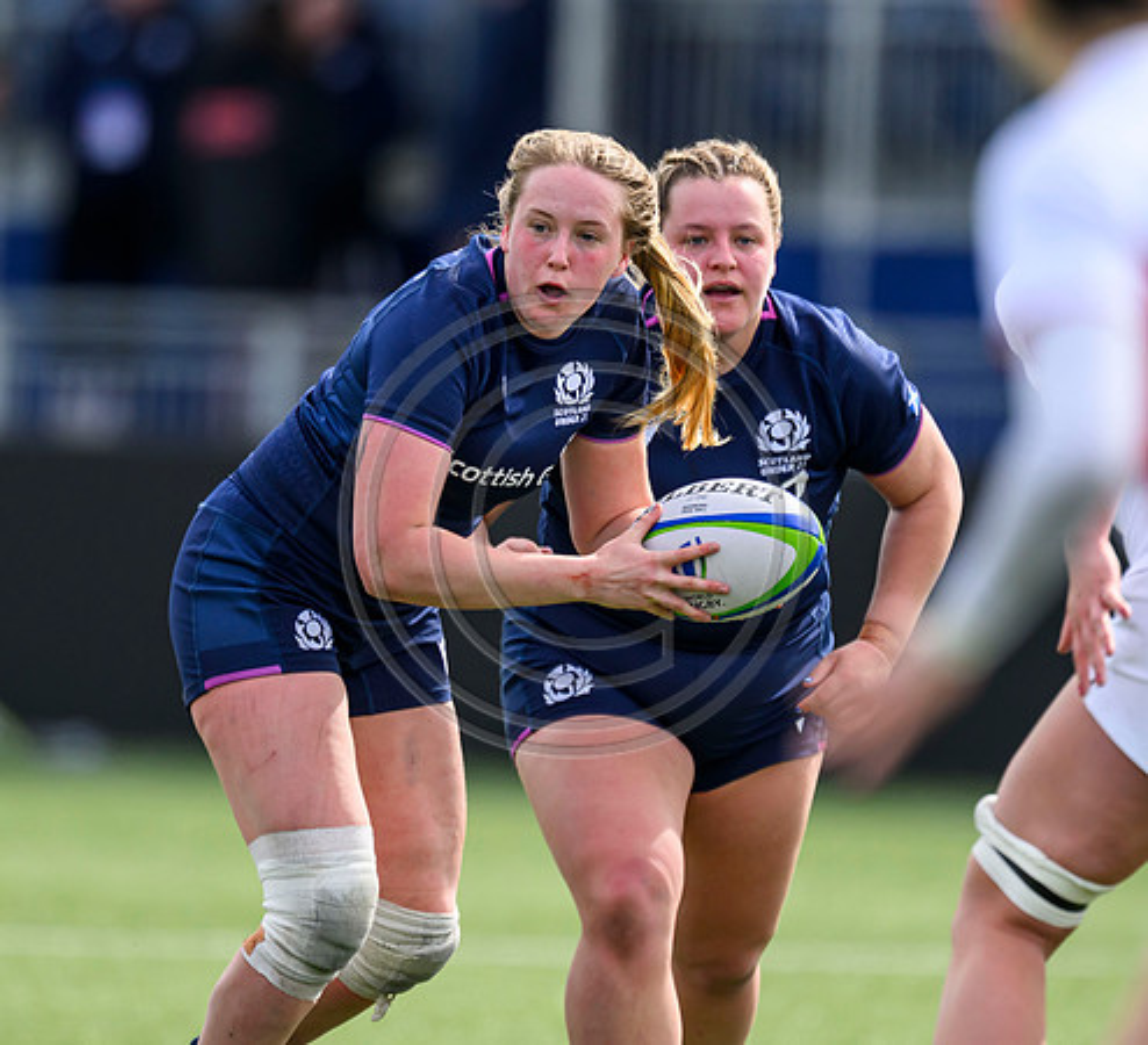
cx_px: 466
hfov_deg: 1.7
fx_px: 38715
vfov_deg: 1.5
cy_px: 338
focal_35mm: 1079
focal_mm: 560
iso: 500
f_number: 4
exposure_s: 1/2000
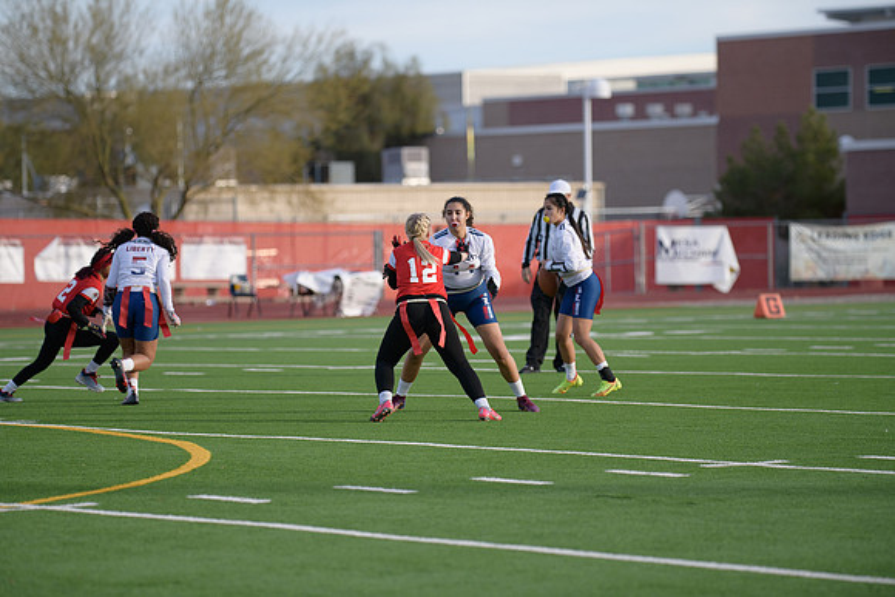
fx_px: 4476
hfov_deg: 11.4
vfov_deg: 7.6
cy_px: 298
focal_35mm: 180
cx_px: 448
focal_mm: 180
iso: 500
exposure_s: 1/3200
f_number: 2.8
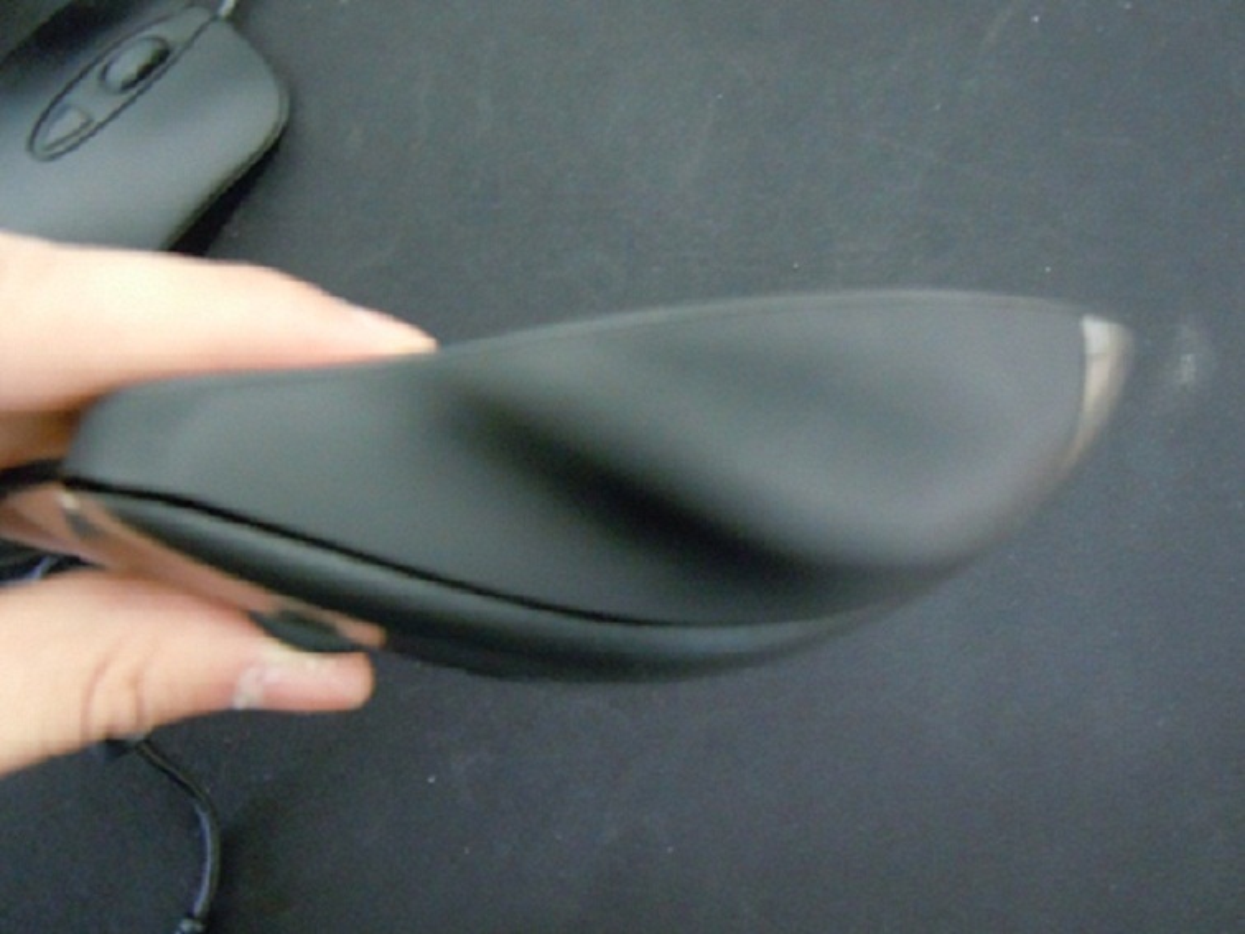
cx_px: 622
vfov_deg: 46.8
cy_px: 467
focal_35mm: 30
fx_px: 1079
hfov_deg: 60.0
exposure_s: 1
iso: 1000
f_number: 3.5
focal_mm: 5.4
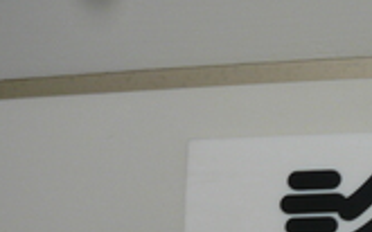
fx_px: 902
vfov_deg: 14.5
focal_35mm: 89
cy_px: 224
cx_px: 444
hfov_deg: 21.6
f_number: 2.8
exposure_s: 1/40
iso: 100
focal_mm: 5.5
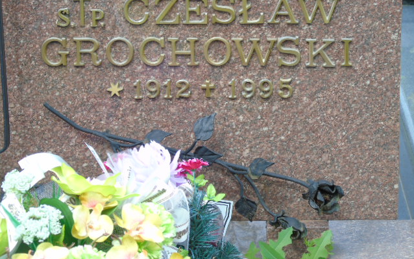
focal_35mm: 151
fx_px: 1704
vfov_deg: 8.7
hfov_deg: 13.9
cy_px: 121
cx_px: 207
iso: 80
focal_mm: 25
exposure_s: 1/160
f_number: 4.7
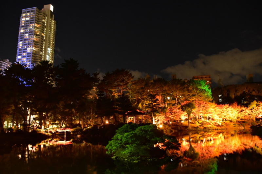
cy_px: 87
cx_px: 131
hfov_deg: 67.4
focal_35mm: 27
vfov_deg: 47.9
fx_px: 196
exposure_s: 1/4
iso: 3200
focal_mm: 18
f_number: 3.5
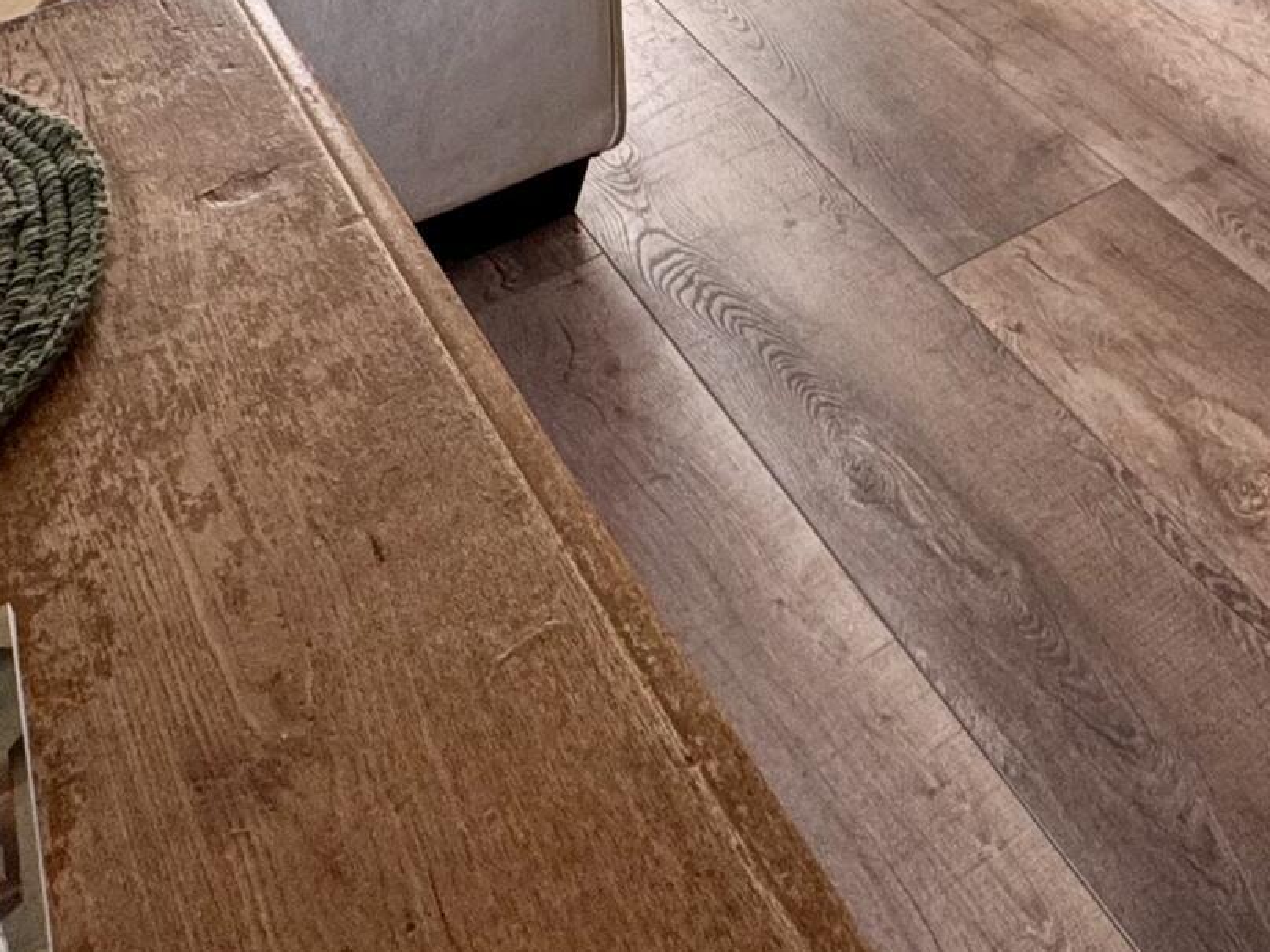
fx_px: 1908
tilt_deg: -11.0
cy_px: -704
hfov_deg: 34.2
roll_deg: +1.1
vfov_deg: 20.7
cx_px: 1213
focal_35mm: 52
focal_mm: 2.22
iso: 125
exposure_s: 1/99
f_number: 2.2
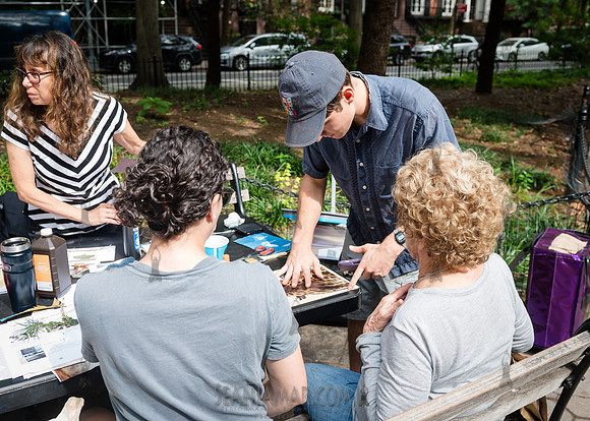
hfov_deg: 54.0
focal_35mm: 35
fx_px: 579
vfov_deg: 39.9
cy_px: 203
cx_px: 298
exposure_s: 1/320
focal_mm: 29
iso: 320
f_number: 4
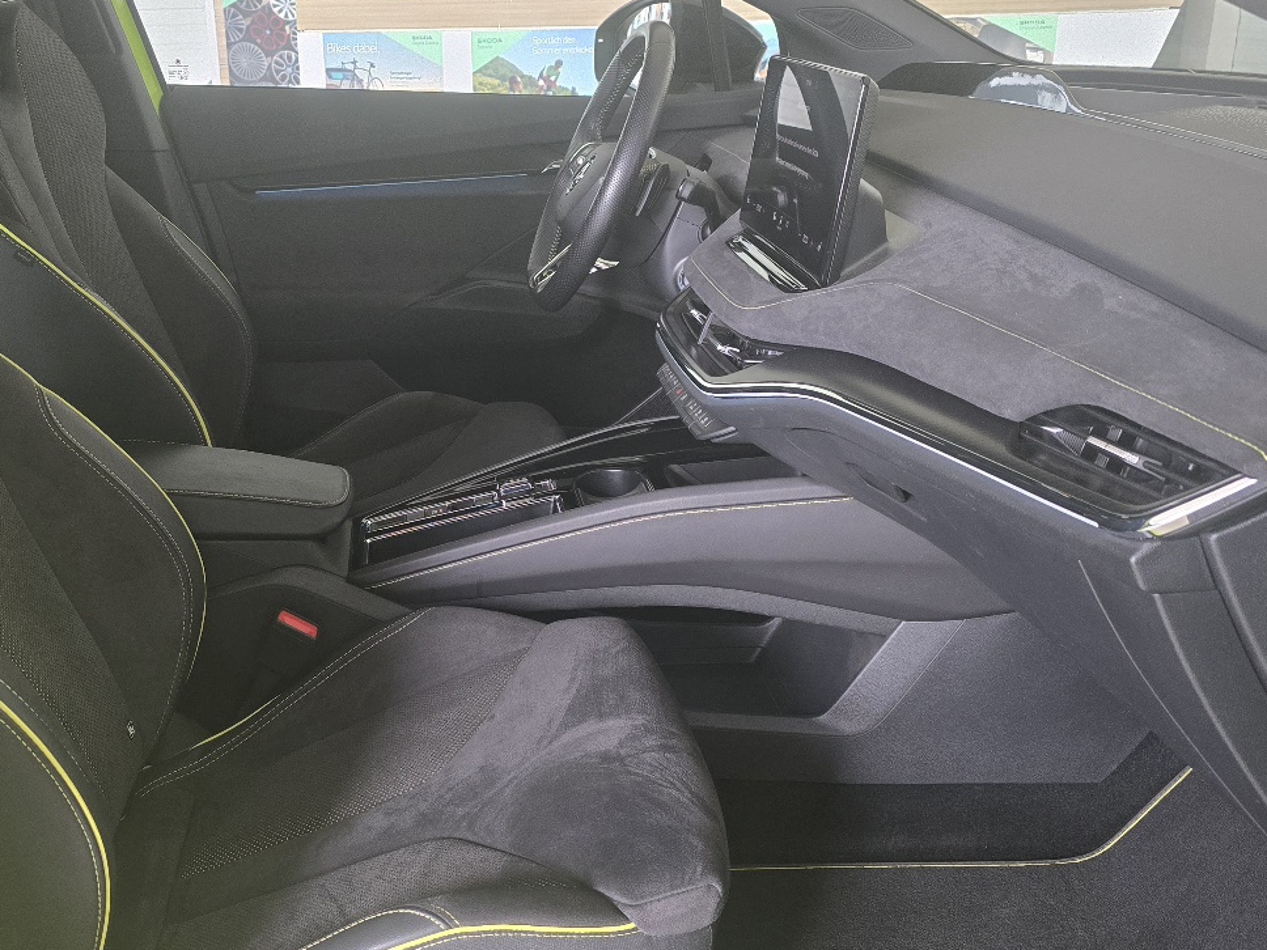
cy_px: 518
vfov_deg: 37.7
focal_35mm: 38
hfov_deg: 48.4
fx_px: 1391
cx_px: 454
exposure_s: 1/120
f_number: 1.7
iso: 320
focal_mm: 6.3
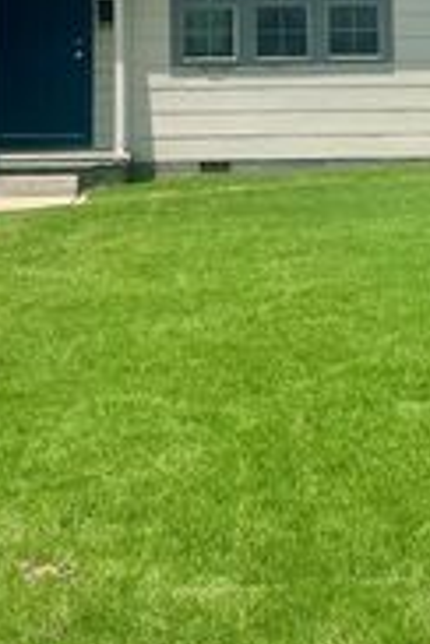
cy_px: 5
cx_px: 271
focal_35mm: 74
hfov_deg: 18.4
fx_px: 1326
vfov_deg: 26.0
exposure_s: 1/4831
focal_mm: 4.2
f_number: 1.6
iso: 32
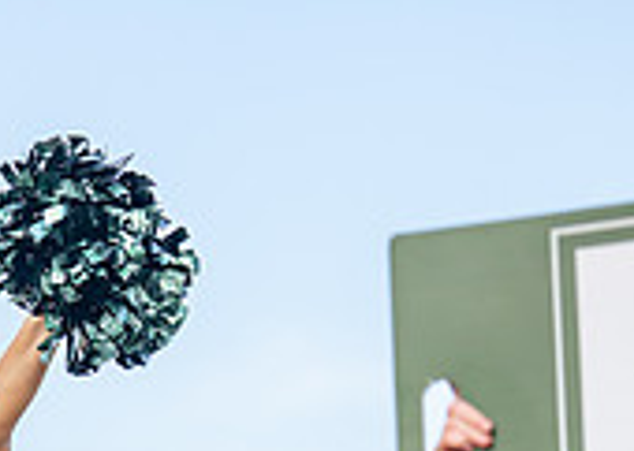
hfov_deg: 4.4
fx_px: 8309
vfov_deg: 3.1
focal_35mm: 462
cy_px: 742
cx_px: -116
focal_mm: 128
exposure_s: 1/2500
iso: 500
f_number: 2.8
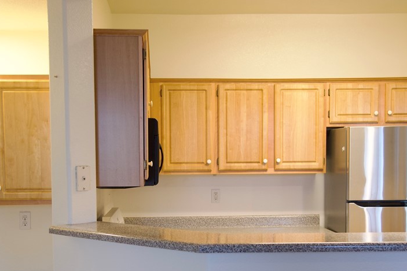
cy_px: 200
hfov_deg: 36.8
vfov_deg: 24.8
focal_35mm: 54
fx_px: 611
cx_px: 190
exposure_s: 1/60
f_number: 4
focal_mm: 35
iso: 1000
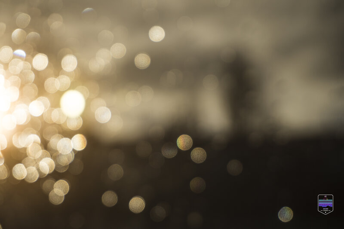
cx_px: 172
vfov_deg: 19.7
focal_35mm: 69
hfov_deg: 29.2
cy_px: 114
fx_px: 659
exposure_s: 1/4000
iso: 100
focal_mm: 46
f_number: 5.6
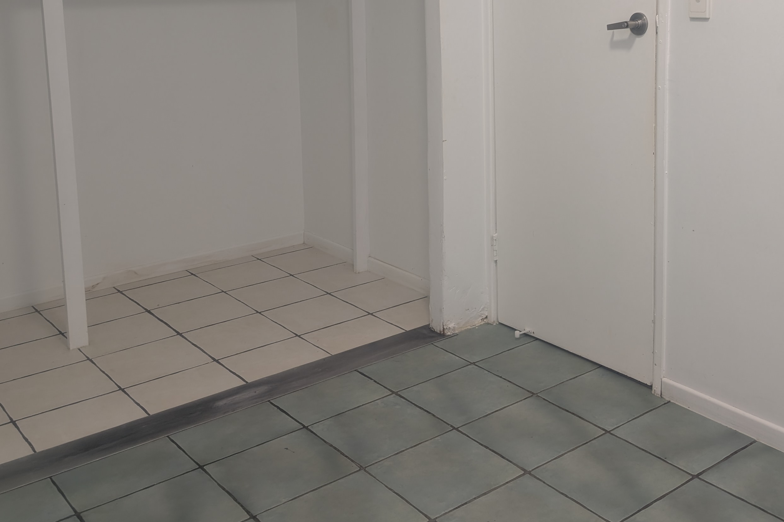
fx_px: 893
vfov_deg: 31.6
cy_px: 93
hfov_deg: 46.6
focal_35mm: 41
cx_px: 527
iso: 56
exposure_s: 1/23.8
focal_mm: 6.9
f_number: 1.68
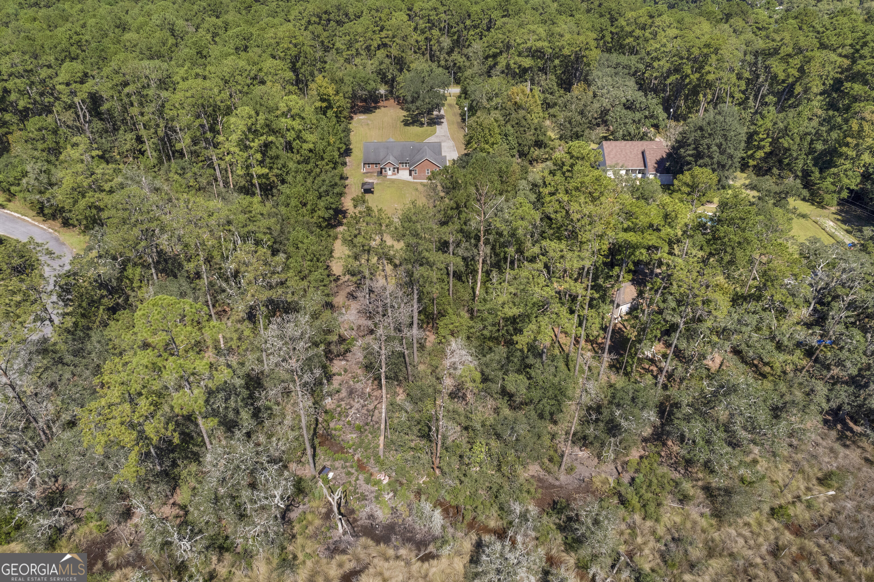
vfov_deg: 57.2
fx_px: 534
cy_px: 291
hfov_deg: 78.6
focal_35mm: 22
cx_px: 437
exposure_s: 1/2500
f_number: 2.8
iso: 100
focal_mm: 8.38
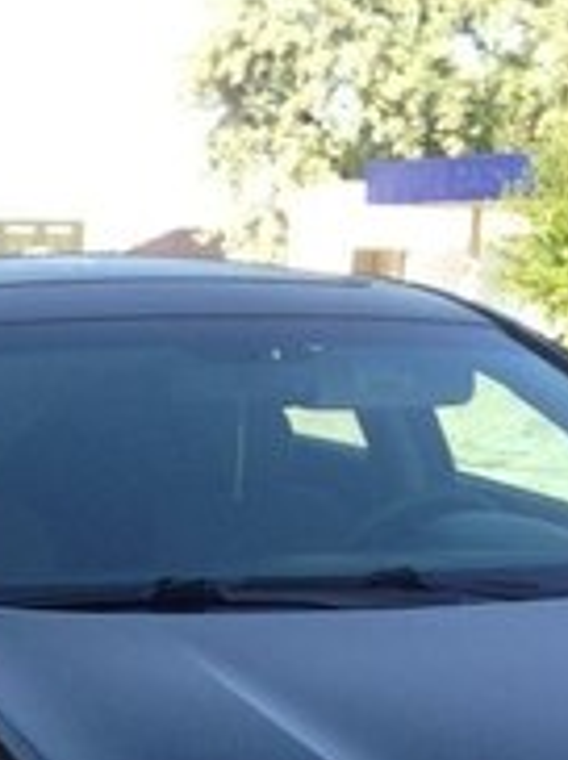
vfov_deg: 20.0
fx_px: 1974
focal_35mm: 90
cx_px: -21
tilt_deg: -17.5
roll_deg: -1.8
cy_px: 994
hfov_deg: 16.0
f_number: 2.4
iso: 50
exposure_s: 1/347
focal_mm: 4.12
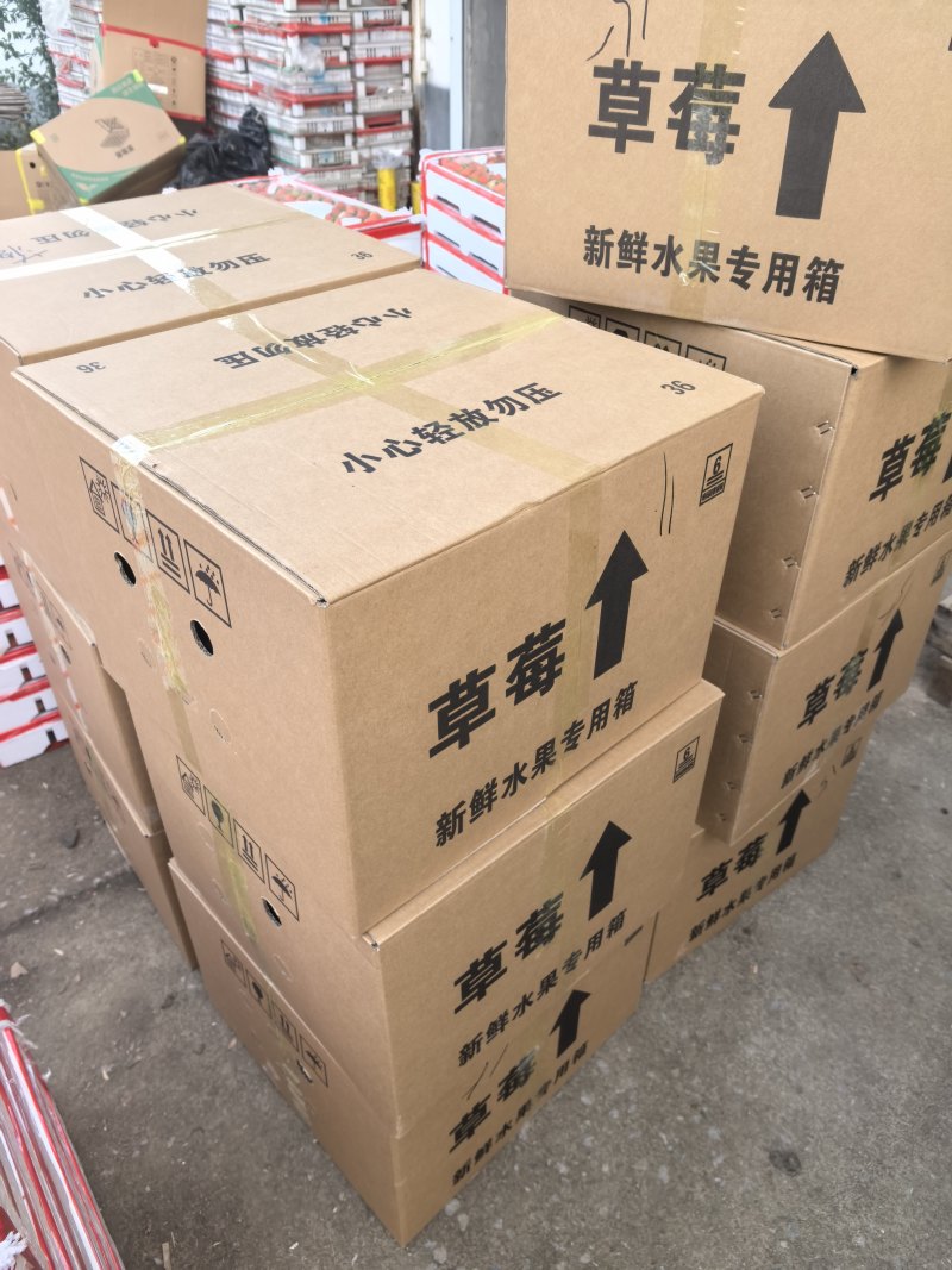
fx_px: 880
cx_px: 476
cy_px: 635
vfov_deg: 71.6
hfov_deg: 56.8
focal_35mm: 24
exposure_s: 1/100
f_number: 2
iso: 50
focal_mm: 5.75
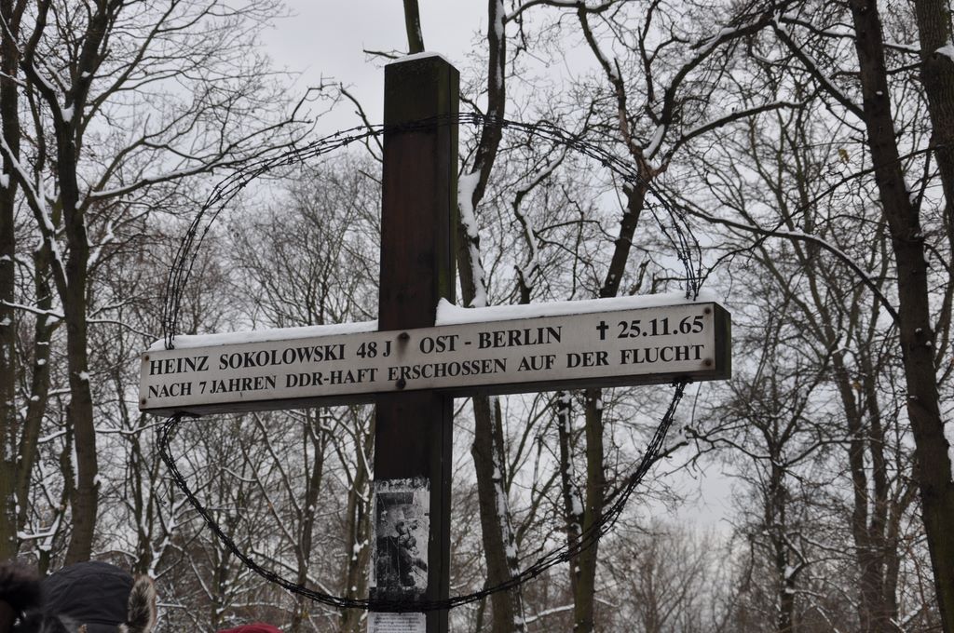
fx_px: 1588
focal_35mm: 60
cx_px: 477
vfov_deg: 22.6
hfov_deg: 33.4
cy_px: 316
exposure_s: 1/200
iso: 200
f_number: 7.1
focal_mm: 40
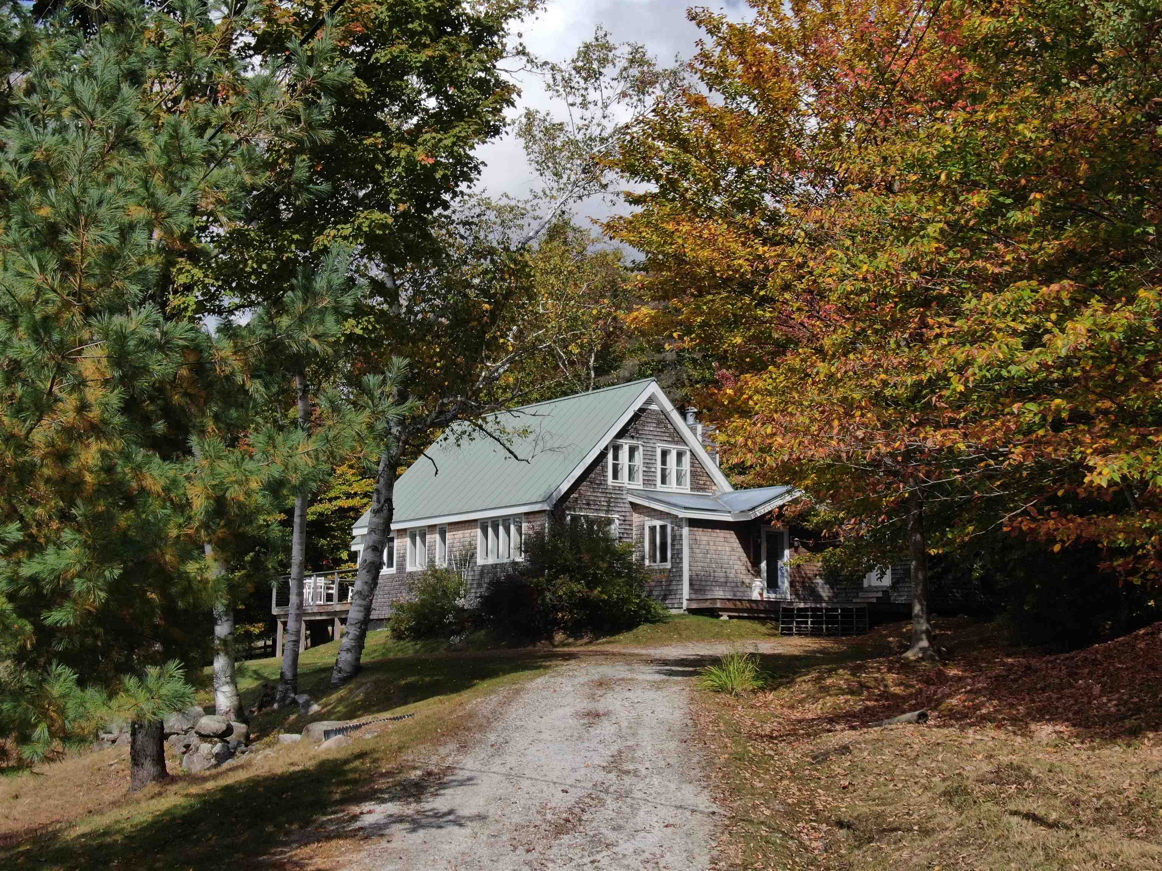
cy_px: 436
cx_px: 581
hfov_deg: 39.7
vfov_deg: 30.3
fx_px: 1611
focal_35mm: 48
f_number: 3.8
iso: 100
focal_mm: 8.6
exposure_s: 1/1000
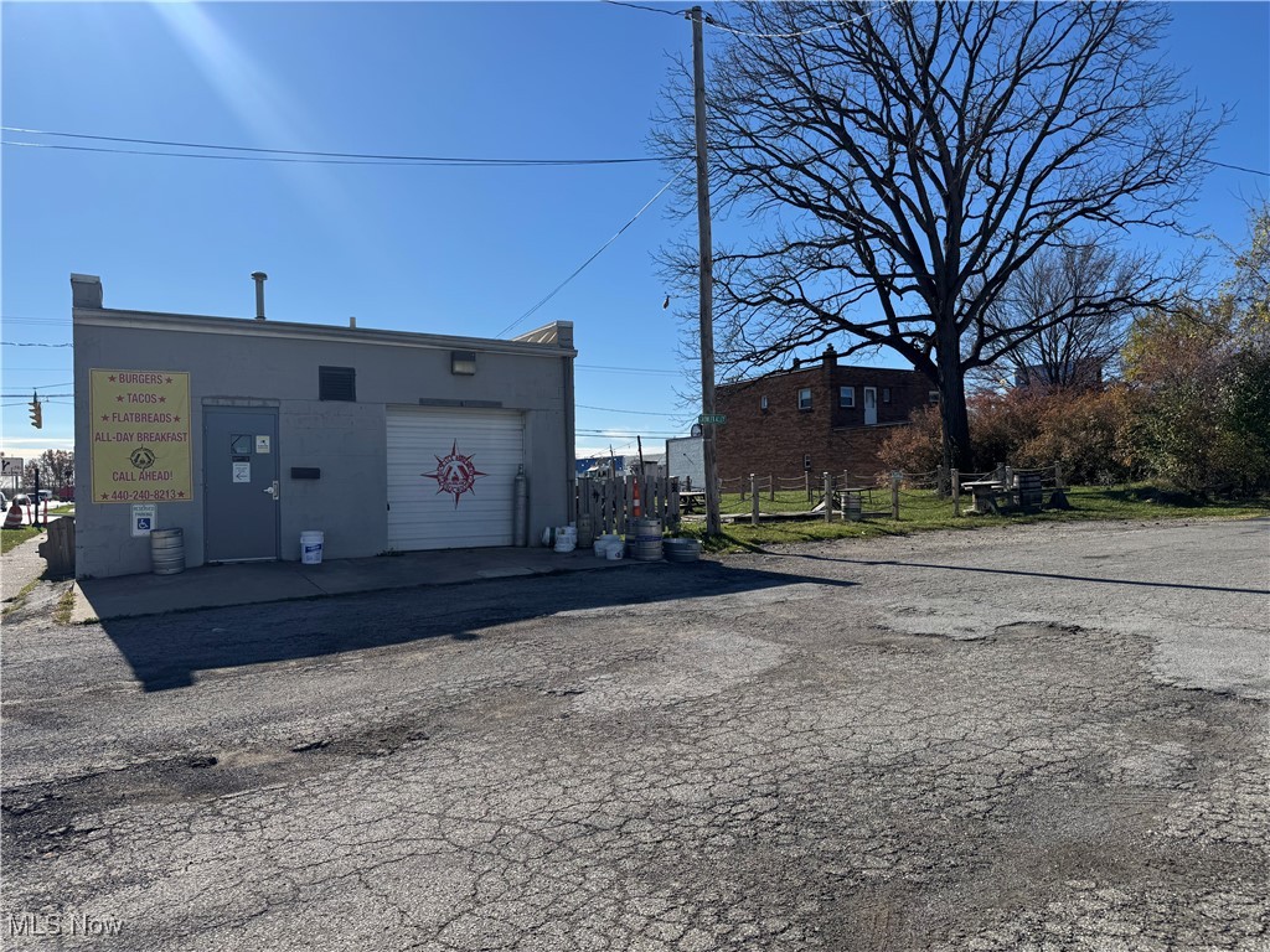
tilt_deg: -0.2
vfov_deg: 56.8
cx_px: 635
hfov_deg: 71.6
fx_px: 881
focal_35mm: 24
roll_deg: +1.2
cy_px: 476
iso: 80
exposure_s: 1/5814
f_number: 1.78
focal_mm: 6.76
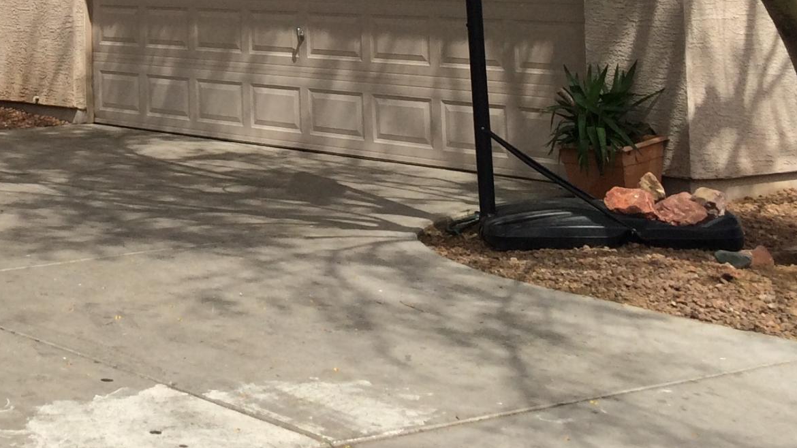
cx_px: -63
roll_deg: -0.5
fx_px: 1712
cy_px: -206
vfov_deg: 14.1
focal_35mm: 81
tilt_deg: +4.8
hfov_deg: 24.6
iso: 32
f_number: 2.2
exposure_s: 1/3165
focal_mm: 4.15
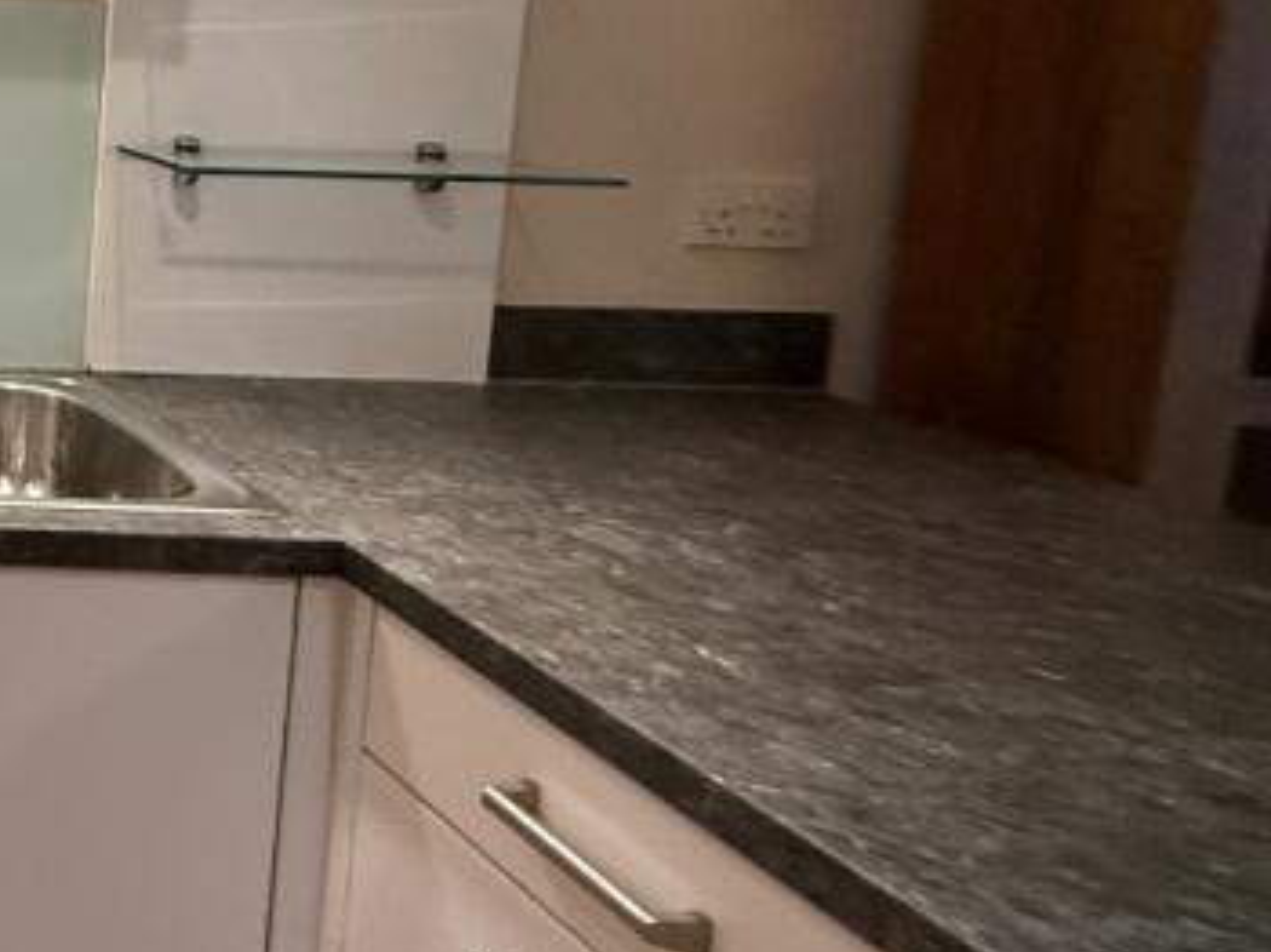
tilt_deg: -4.5
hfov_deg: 29.7
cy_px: 160
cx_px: -585
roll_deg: -0.7
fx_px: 1504
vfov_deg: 33.8
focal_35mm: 41
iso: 400
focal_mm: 2.22
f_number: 2.2
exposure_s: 1/100
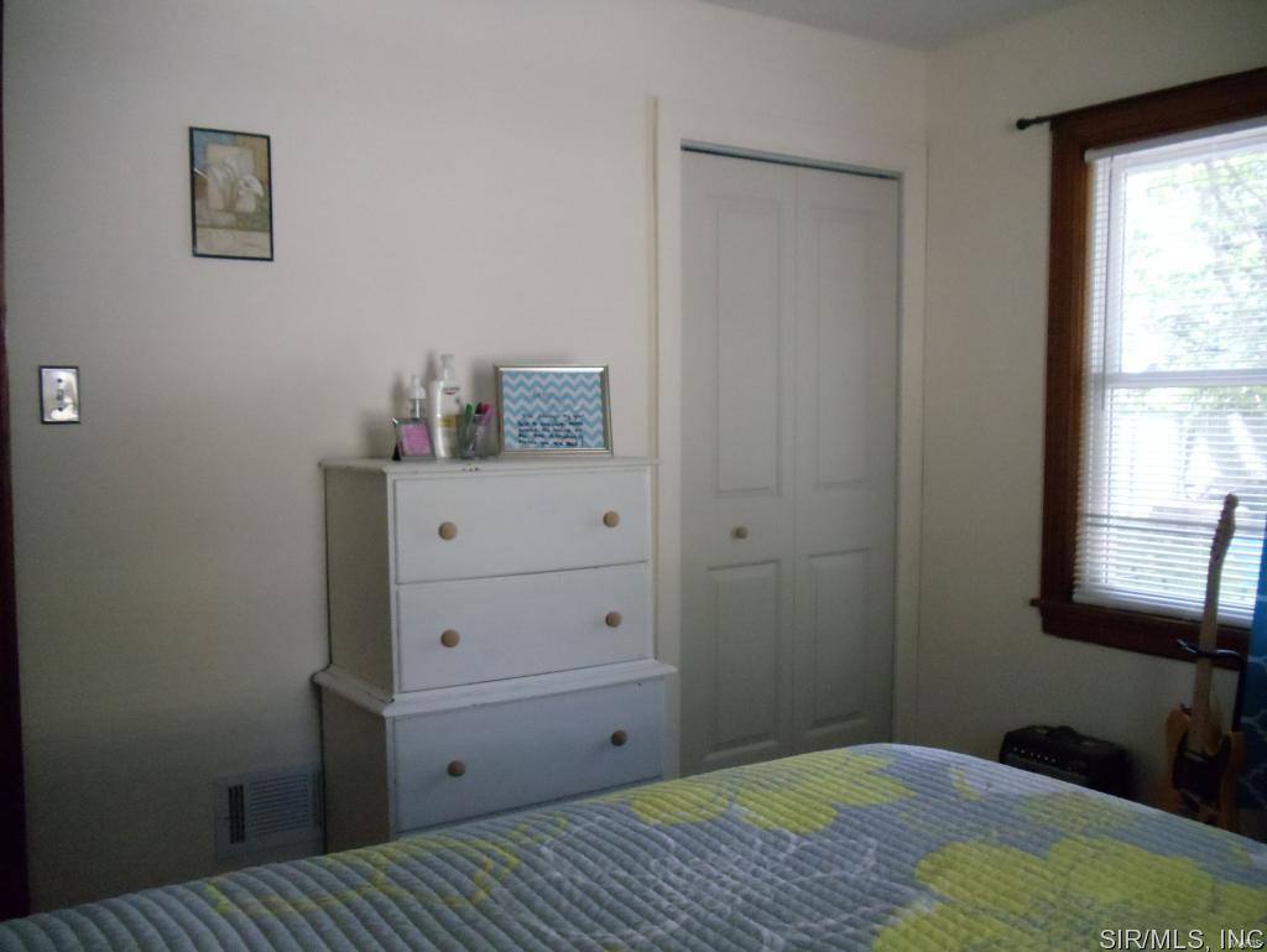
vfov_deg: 32.9
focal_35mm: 44
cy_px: 476
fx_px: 1611
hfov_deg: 42.9
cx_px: 634
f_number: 3.5
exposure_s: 1/80
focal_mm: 6
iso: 800
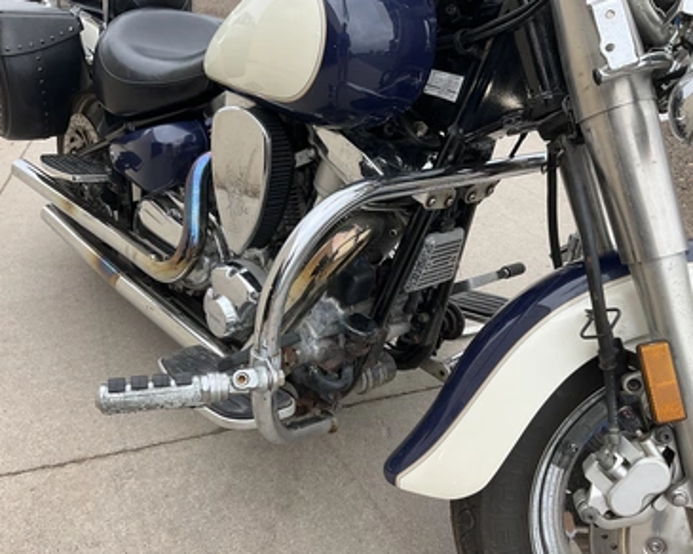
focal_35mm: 31
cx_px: 323
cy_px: 281
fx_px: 636
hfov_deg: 57.1
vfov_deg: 47.1
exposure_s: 1/122
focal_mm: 3
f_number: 1.8
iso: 25
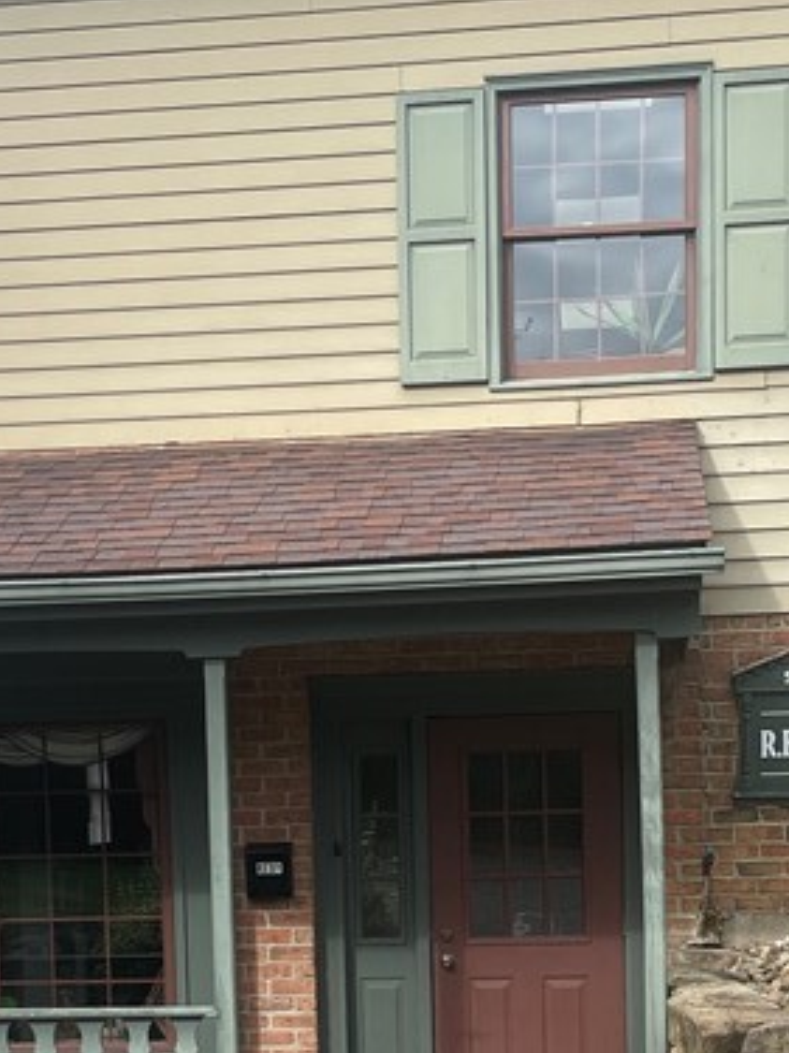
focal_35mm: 71
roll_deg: +2.6
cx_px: 300
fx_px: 2159
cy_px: 969
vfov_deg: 26.4
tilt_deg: -5.5
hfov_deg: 20.7
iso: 32
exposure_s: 1/2304
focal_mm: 4.2
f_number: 1.6
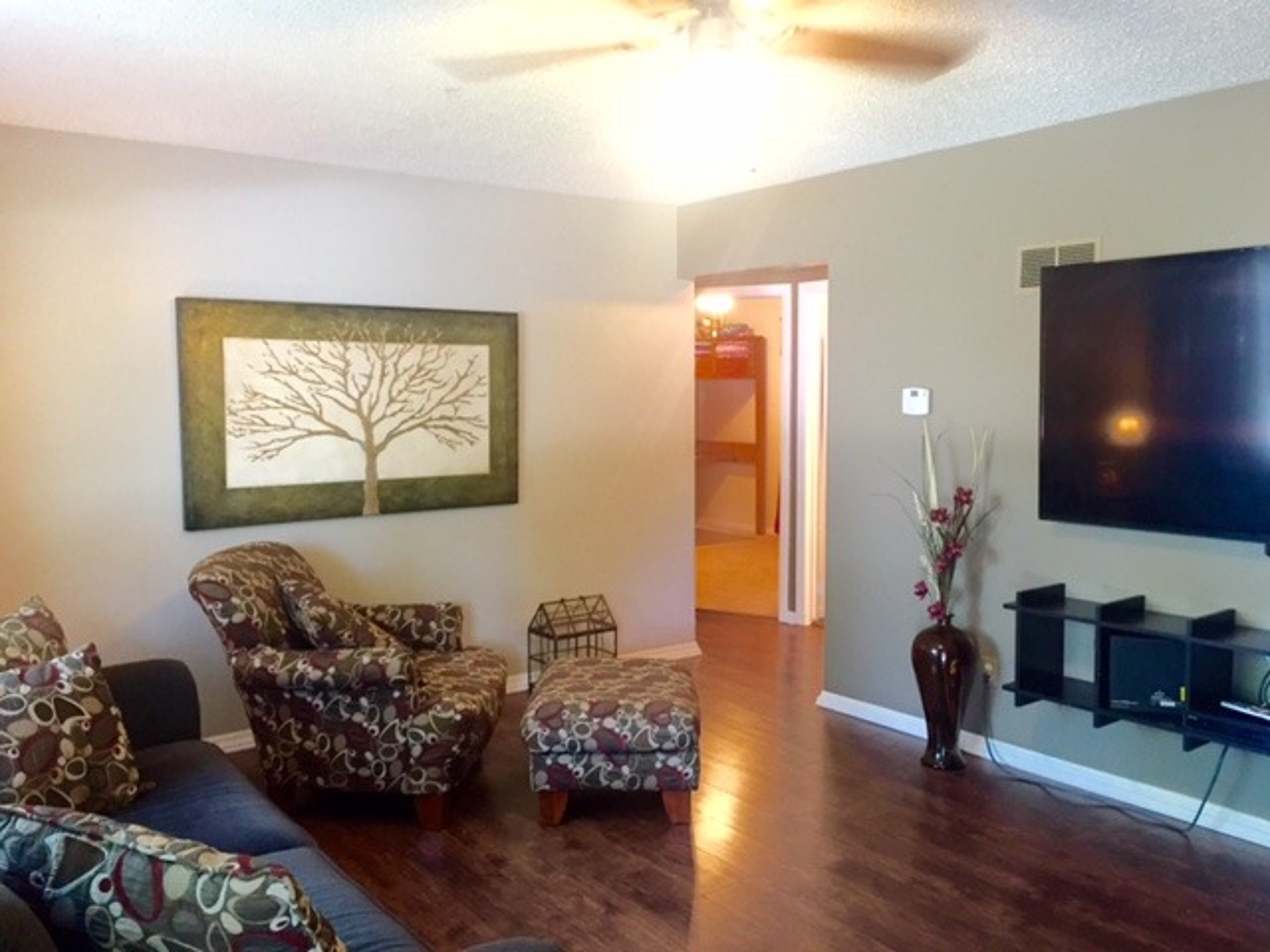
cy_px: 476
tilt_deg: -3.0
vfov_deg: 48.2
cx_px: 635
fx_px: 1064
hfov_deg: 61.7
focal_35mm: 29
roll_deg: -0.2
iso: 160
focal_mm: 4.15
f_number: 2.2
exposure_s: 1/33
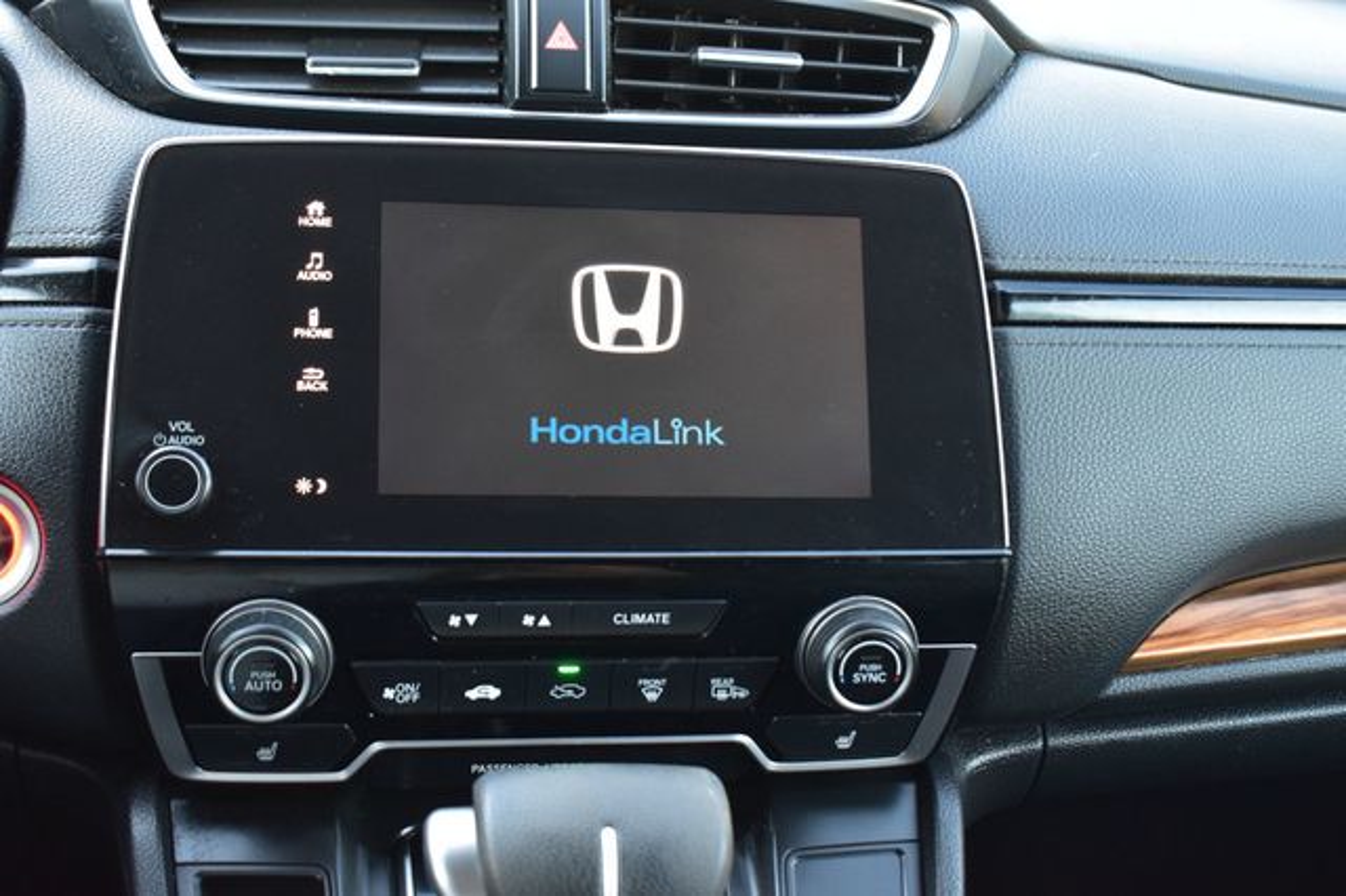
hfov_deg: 42.3
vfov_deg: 28.9
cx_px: 673
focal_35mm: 46
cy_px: 448
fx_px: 1738
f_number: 6.3
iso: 1400
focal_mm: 31
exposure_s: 1/15
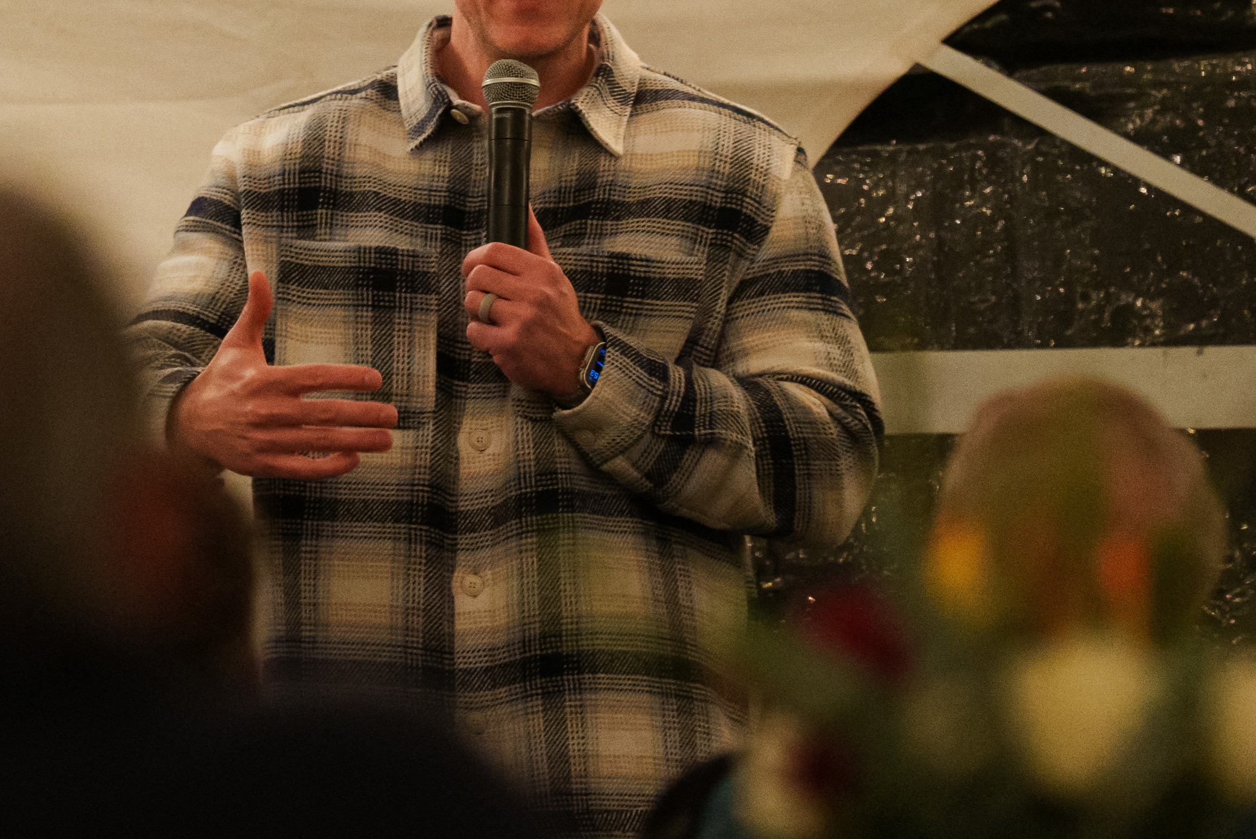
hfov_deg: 5.6
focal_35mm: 368
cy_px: 153
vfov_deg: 3.7
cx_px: 426
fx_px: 12846
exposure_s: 1/250
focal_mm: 200
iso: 12800
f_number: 3.2
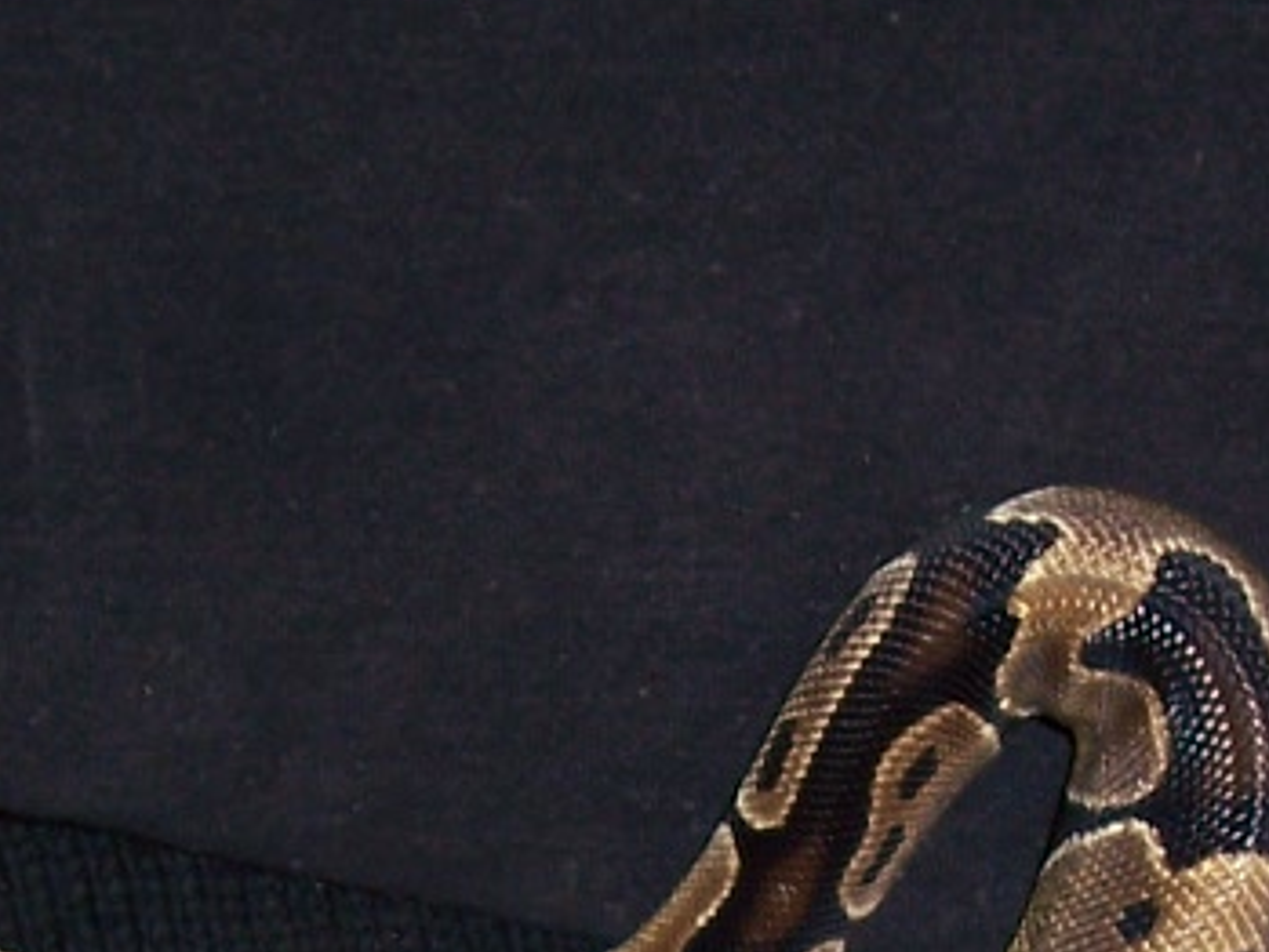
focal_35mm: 117
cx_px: 665
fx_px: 4291
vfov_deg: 12.3
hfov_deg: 16.8
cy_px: 1228
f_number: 2.7
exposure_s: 1/60
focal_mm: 5.6
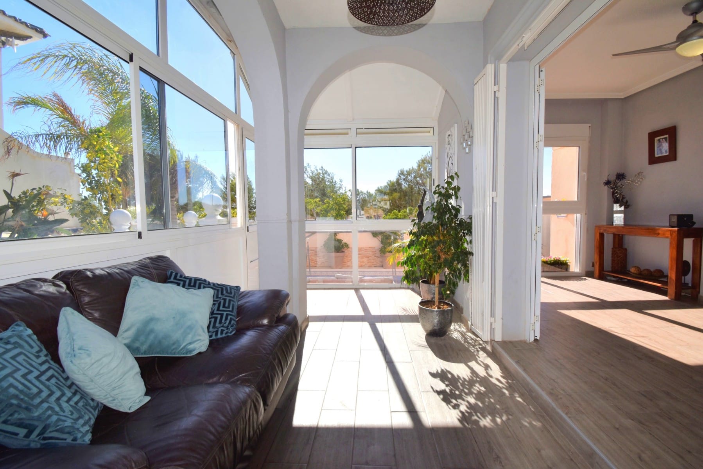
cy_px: 234
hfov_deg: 100.4
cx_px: 352
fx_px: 293
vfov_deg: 77.4
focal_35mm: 15
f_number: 11
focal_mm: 10
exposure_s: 1/200
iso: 100
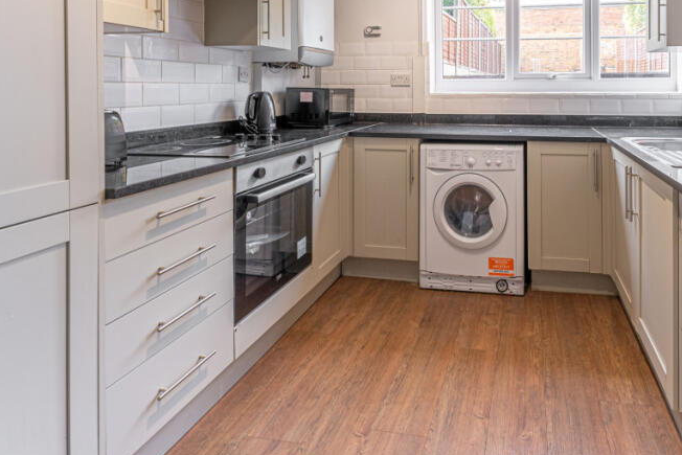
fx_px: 417
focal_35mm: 22
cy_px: 104
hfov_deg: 76.3
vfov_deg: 54.1
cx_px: 449
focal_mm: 14
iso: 100
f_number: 5
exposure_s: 1/20
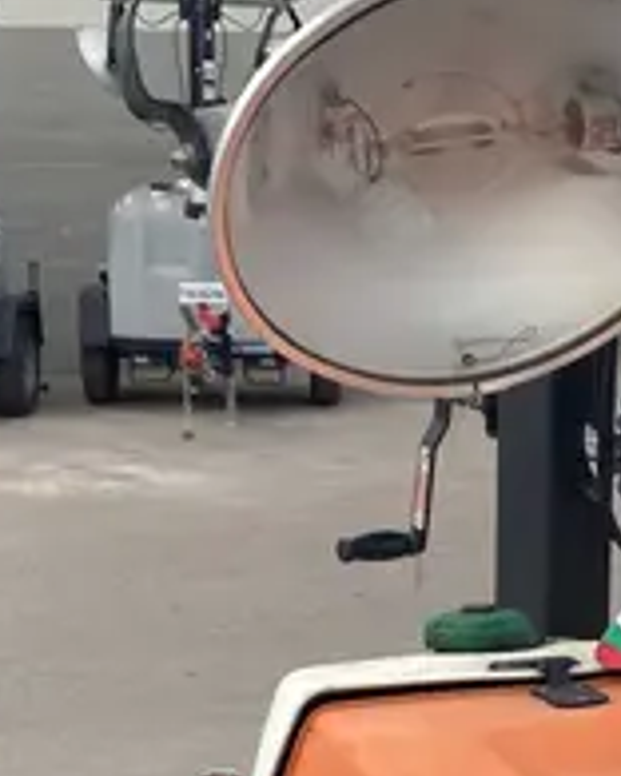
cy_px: 694
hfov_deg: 14.7
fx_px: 2366
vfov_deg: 18.3
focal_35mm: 103
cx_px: 653
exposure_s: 1/883
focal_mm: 3.99
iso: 20
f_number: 1.8
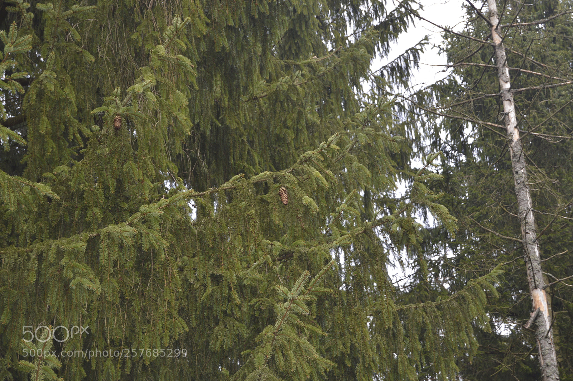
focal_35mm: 78
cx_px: 286
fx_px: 1240
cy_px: 190
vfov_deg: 17.5
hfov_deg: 26.0
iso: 140
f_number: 5.6
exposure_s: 1/125
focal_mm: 52
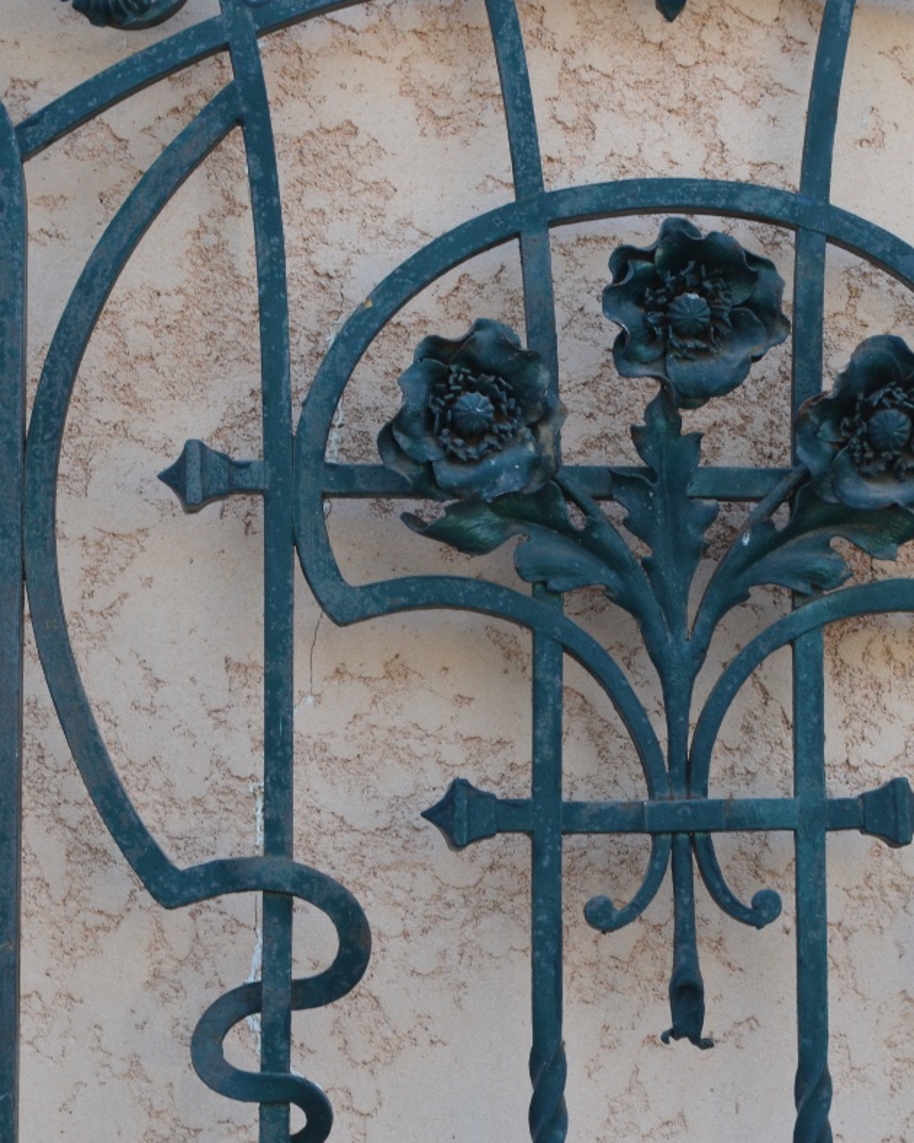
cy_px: 572
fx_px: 3982
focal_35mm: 118
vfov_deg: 16.3
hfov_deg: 13.1
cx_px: 601
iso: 250
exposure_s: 1/60
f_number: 10
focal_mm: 55
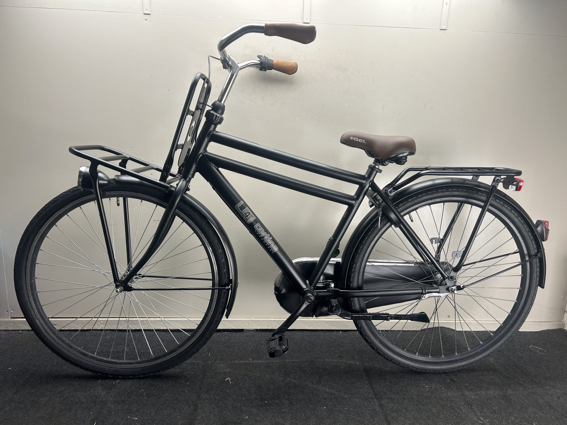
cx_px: 284
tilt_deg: -13.8
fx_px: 426
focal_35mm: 26
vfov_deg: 53.1
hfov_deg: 67.3
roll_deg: -1.9
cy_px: 212
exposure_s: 1/115
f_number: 1.5
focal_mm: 5.7
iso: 32
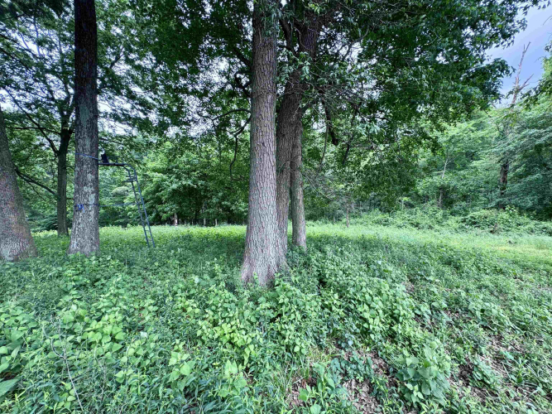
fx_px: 223
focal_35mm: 14
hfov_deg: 102.1
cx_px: 276
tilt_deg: -3.7
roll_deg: +1.5
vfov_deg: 85.7
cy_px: 207
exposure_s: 1/112
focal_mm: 2.22
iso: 40
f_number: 2.2
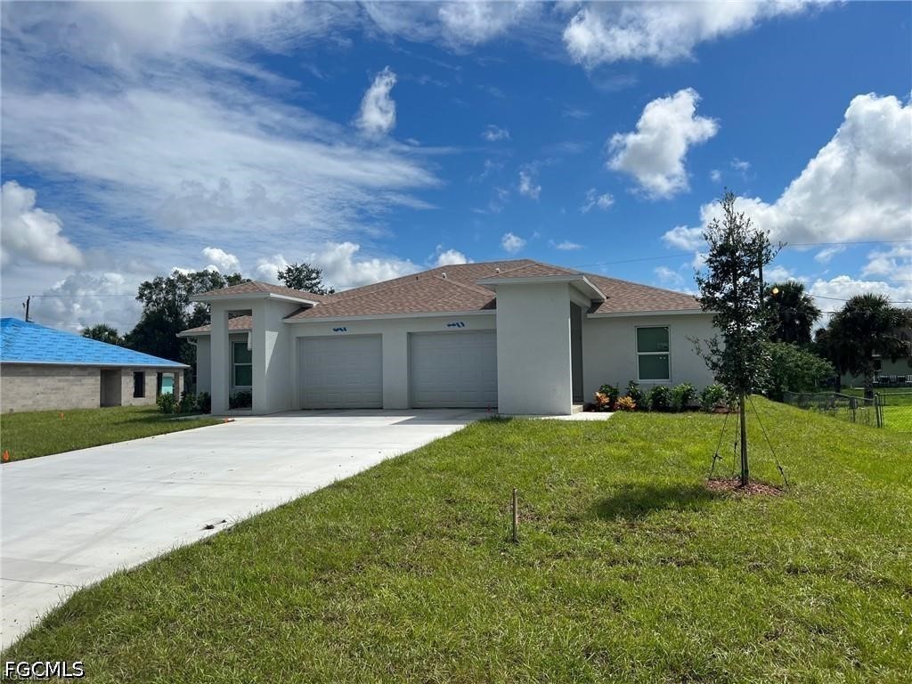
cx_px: 456
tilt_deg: +1.5
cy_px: 342
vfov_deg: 53.1
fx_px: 685
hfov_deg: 67.3
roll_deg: +0.3
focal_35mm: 26
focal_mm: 5.7
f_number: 1.5
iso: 50
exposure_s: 1/8000
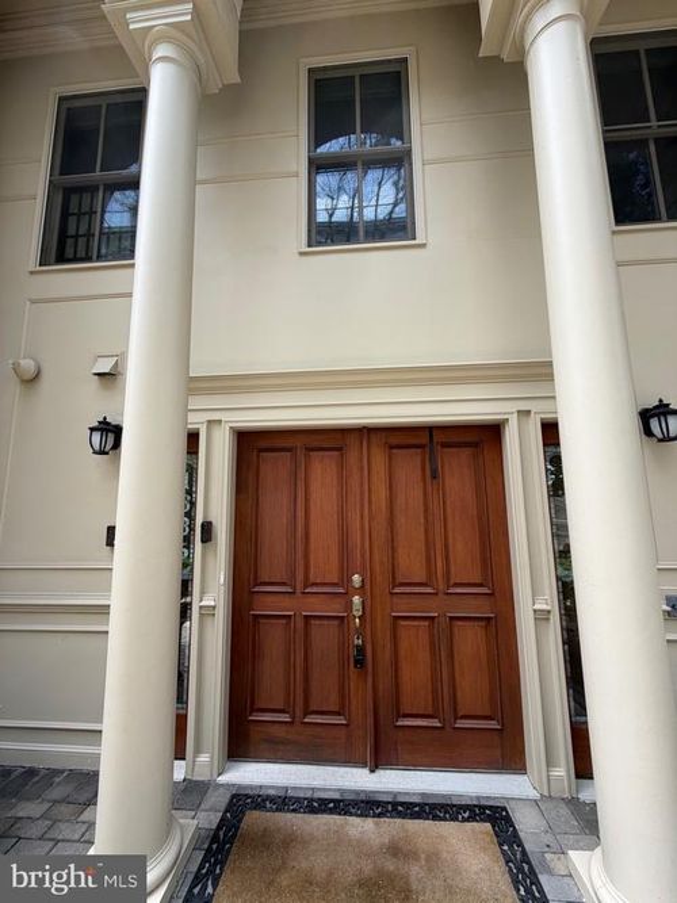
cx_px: 338
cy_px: 452
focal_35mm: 14
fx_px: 365
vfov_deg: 102.1
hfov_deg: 85.7
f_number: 2.2
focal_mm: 2.22
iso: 40
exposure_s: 1/211
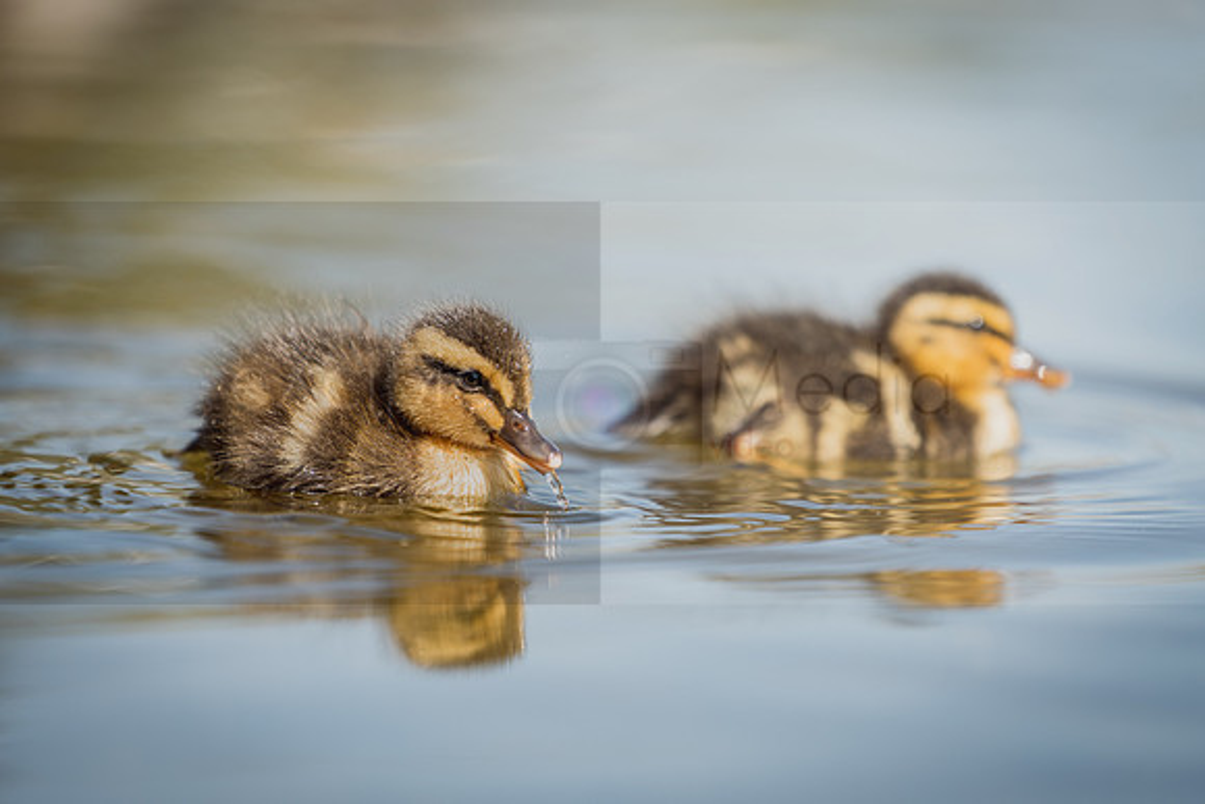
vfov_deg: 6.5
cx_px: 616
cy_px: 393
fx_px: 7095
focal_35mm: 212
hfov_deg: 9.7
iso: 100
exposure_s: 1/400
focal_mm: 200
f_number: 4
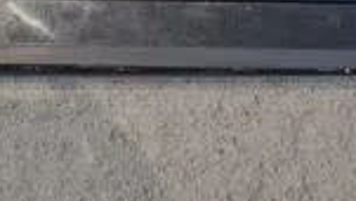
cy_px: -331
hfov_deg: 17.4
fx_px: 1001
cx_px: -229
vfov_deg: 9.7
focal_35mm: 106
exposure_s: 1/33
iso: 400
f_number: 1.8
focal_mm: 5.54
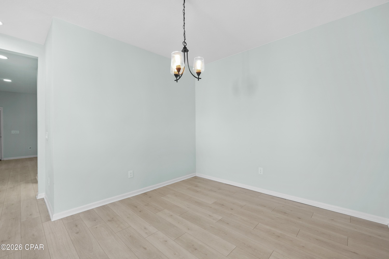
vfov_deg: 77.3
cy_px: 130
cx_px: 194
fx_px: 162
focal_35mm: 15
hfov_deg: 100.4
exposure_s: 1/5
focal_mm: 10
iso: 100
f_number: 6.3
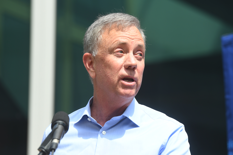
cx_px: 116
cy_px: 78
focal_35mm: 200
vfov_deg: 6.9
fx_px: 1294
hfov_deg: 10.3
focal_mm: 200
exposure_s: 1/500
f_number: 6.3
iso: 200
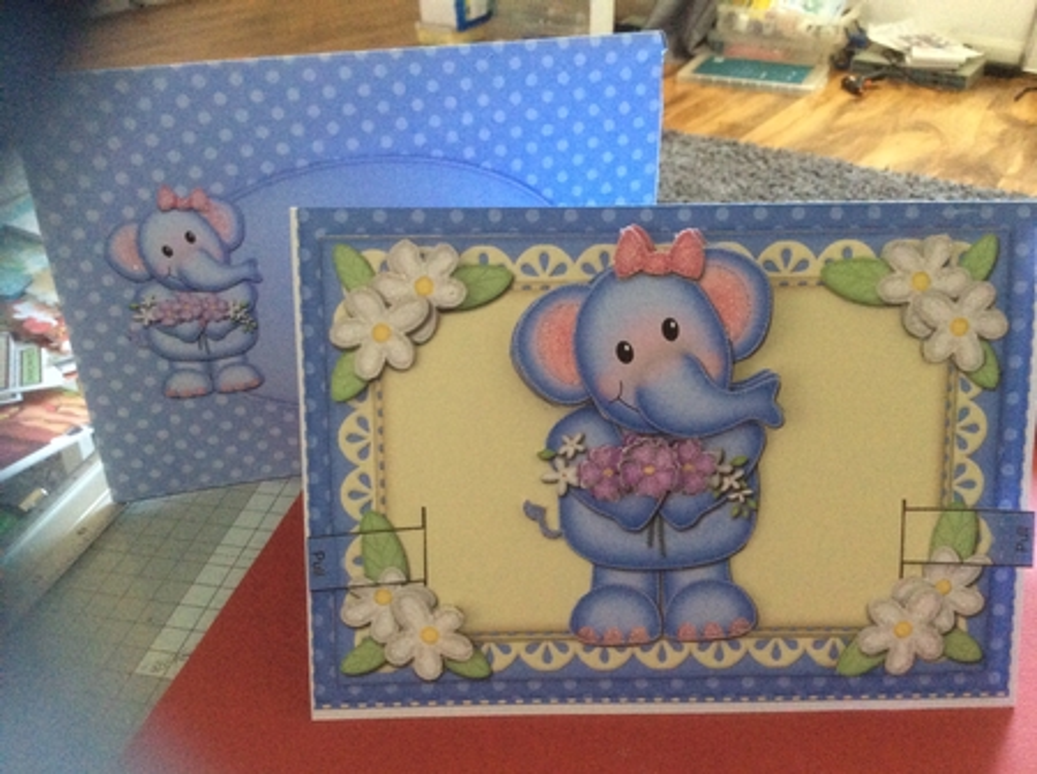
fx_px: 957
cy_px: 387
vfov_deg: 44.0
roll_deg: -0.5
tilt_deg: -32.1
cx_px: 518
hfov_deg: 56.9
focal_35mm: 32
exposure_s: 1/17
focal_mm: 3.3
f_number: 2.4
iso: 250
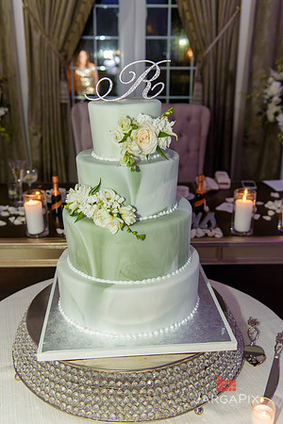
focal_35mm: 38
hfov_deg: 35.1
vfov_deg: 50.7
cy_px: 212
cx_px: 142
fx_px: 448
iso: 1600
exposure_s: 1/125
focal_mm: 38
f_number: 3.2
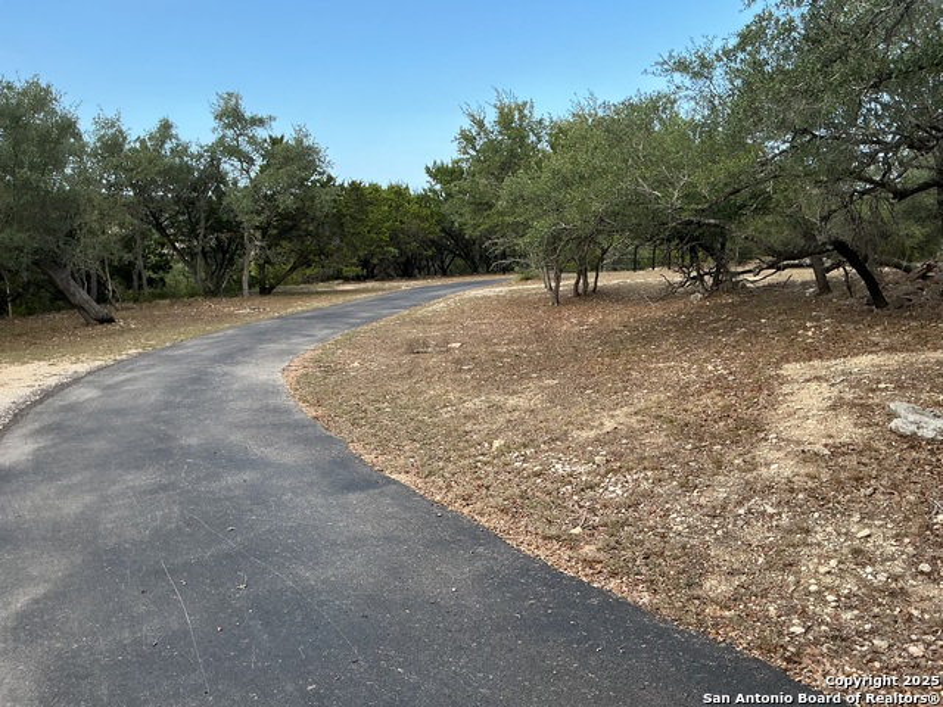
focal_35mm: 29
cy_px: 354
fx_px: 790
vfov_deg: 48.2
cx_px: 472
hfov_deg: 61.7
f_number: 1.8
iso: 25
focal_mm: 3
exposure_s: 1/412
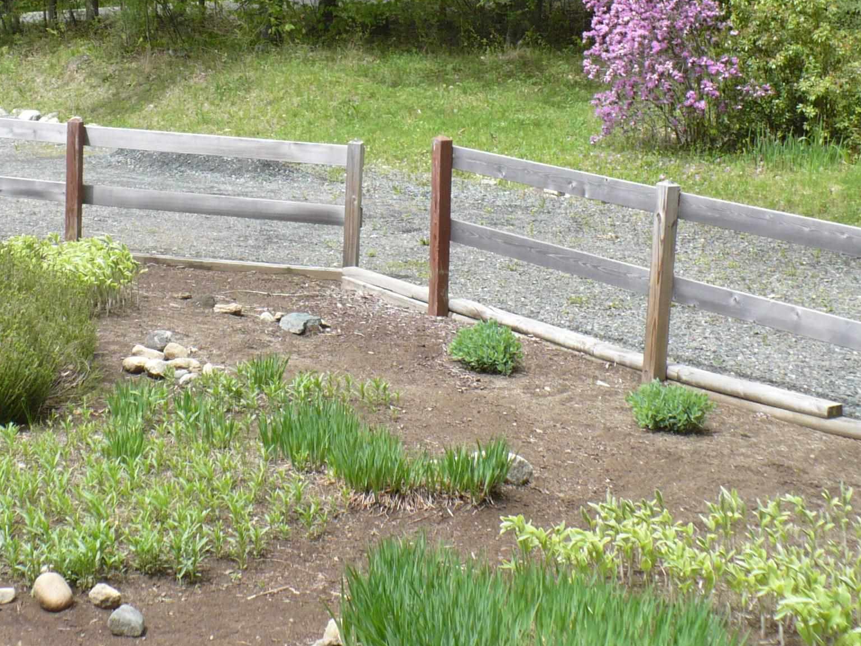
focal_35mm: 74
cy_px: 208
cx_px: 291
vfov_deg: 19.8
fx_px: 1841
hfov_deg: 26.2
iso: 100
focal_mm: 6.1
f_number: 2.8
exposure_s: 1/500
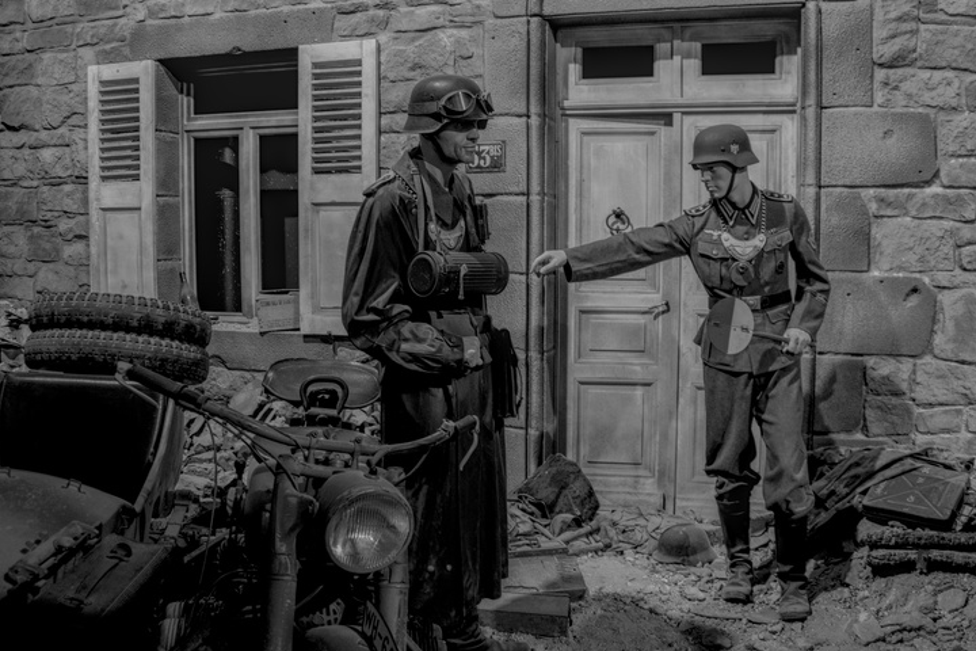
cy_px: 323
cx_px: 515
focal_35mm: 33
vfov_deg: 40.0
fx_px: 895
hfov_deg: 57.2
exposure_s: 1/6
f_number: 4
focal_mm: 20
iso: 320
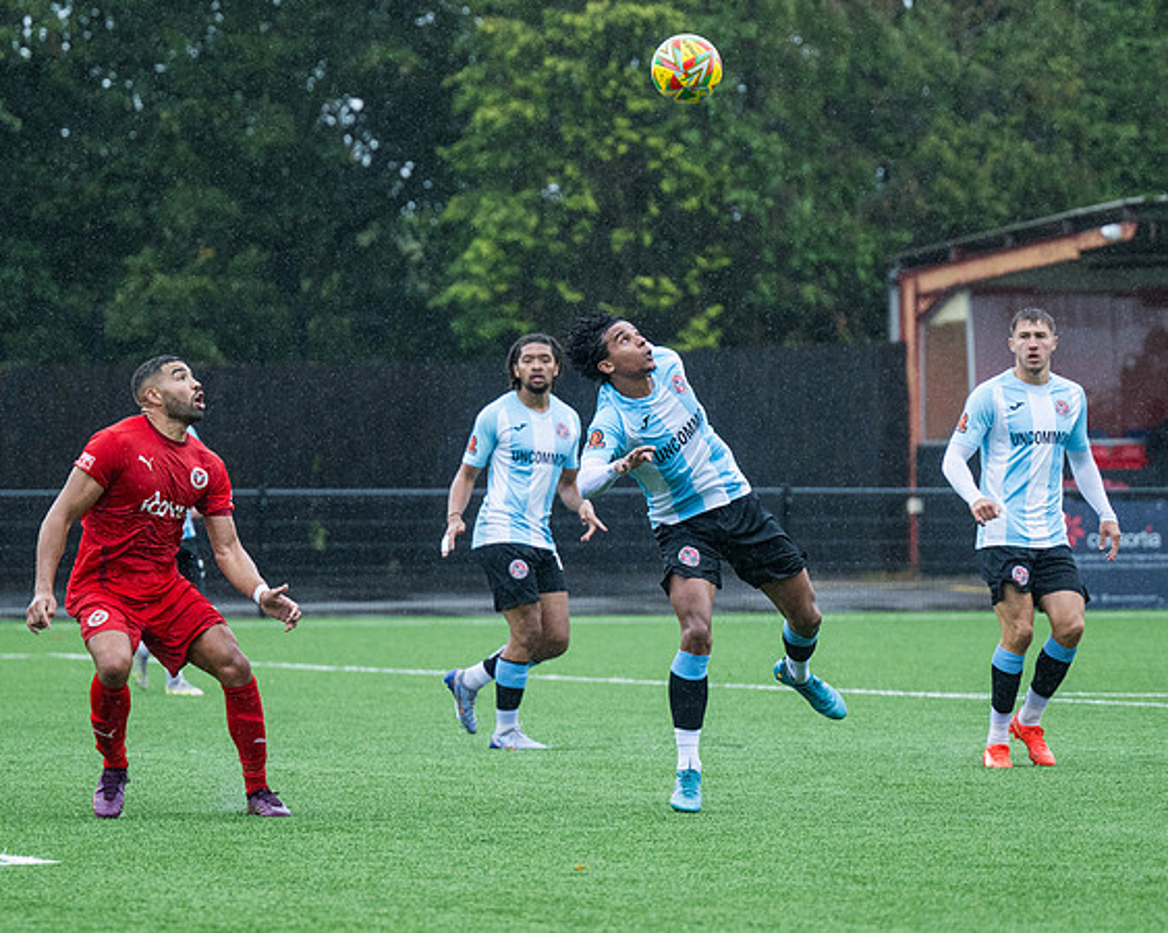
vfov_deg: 6.5
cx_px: 615
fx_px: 8272
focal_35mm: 239
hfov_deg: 8.1
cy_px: 425
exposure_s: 1/2000
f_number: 4
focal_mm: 160
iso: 1000
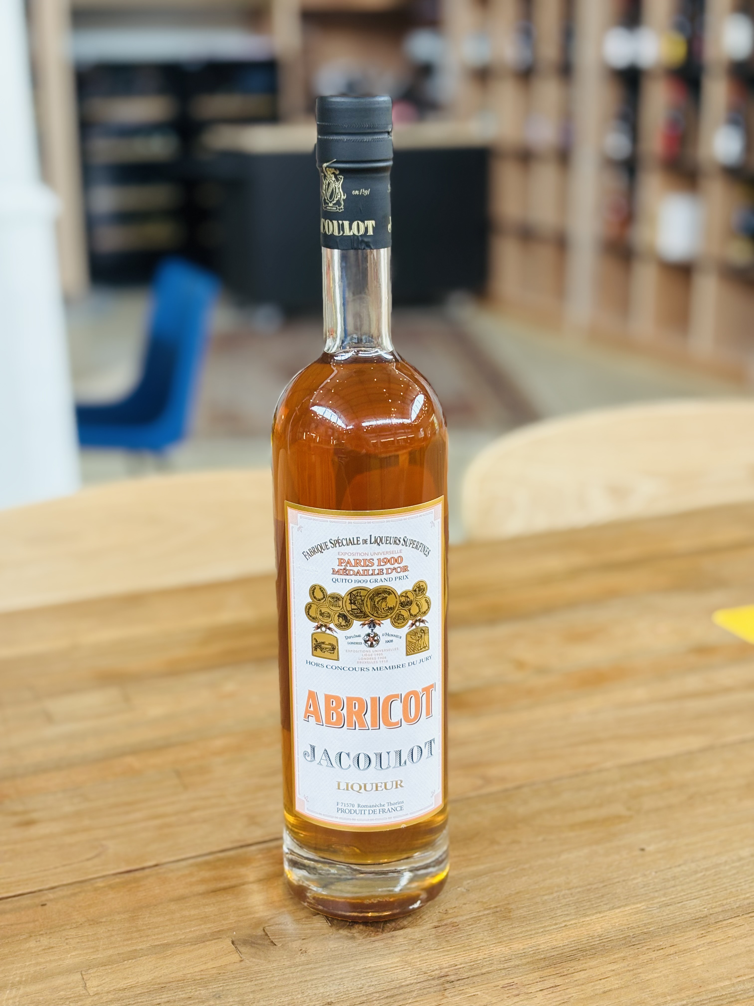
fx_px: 1510
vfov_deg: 36.8
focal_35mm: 52
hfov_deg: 28.0
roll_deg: +0.9
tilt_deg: -17.4
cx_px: 377
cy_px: 503
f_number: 1.6
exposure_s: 1/50
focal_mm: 5.96
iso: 50
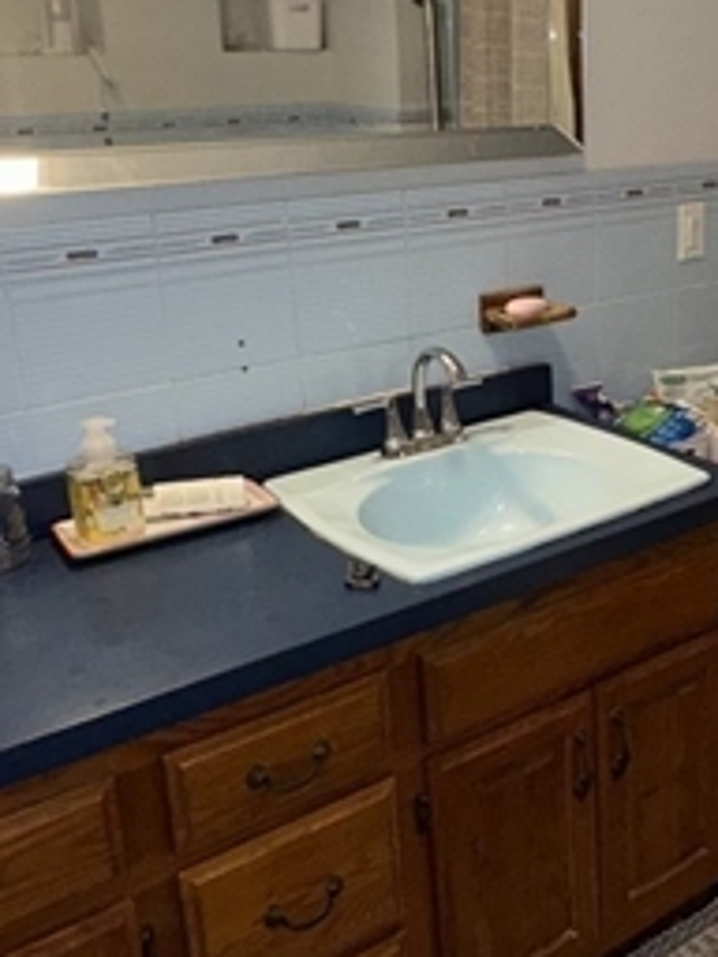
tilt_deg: -16.6
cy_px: 389
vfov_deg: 44.6
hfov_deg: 32.6
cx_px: 647
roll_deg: +0.1
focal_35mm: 42
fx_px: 1162
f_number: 2.2
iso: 100
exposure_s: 1/60
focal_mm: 2.22
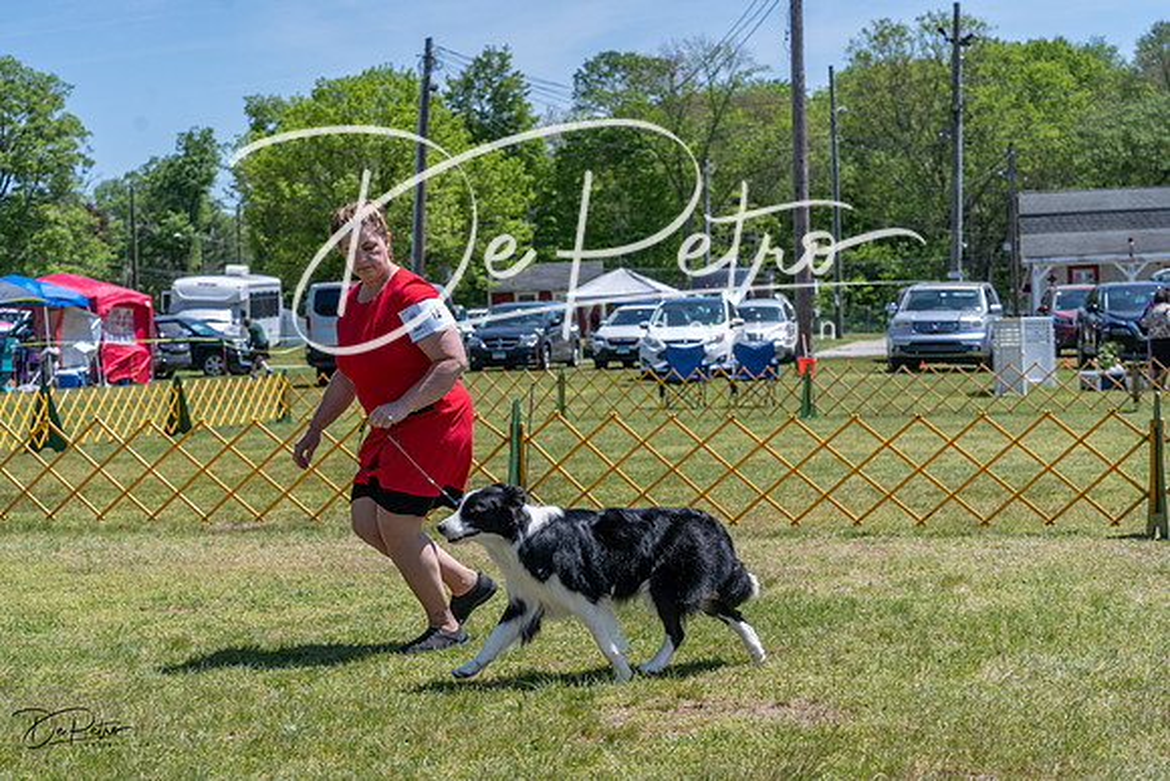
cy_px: 390
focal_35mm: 70
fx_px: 2275
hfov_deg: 28.8
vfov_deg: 19.5
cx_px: 585
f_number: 7.1
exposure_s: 1/1600
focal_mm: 70
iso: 500
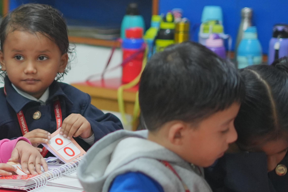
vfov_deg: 8.9
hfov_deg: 13.0
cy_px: 102
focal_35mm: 155
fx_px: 1240
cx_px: -45
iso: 1600
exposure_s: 1/160
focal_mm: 50
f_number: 1.8
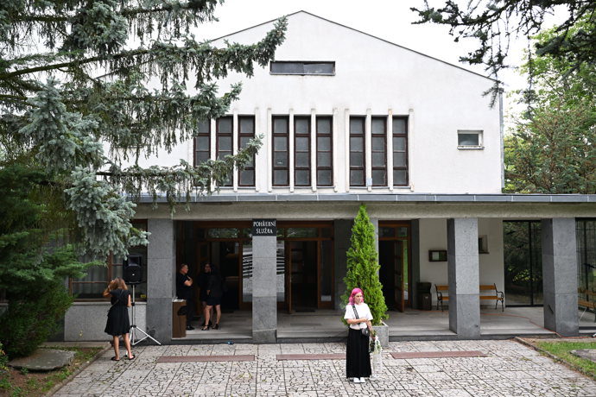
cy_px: 198
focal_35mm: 33
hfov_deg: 57.2
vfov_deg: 40.0
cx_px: 298
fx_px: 546
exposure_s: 1/640
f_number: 5
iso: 640
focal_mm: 33
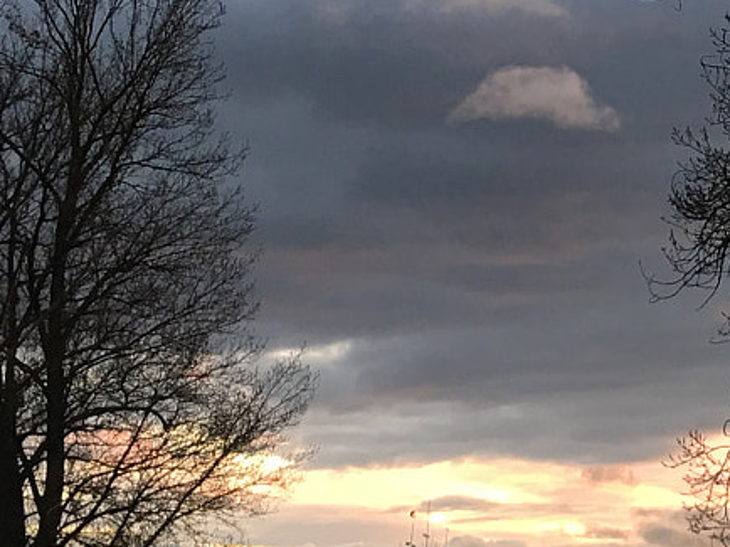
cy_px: 131
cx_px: 994
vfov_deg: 13.8
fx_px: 2255
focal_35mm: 107
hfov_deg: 17.1
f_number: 2.2
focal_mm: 4.15
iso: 32
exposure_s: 1/17
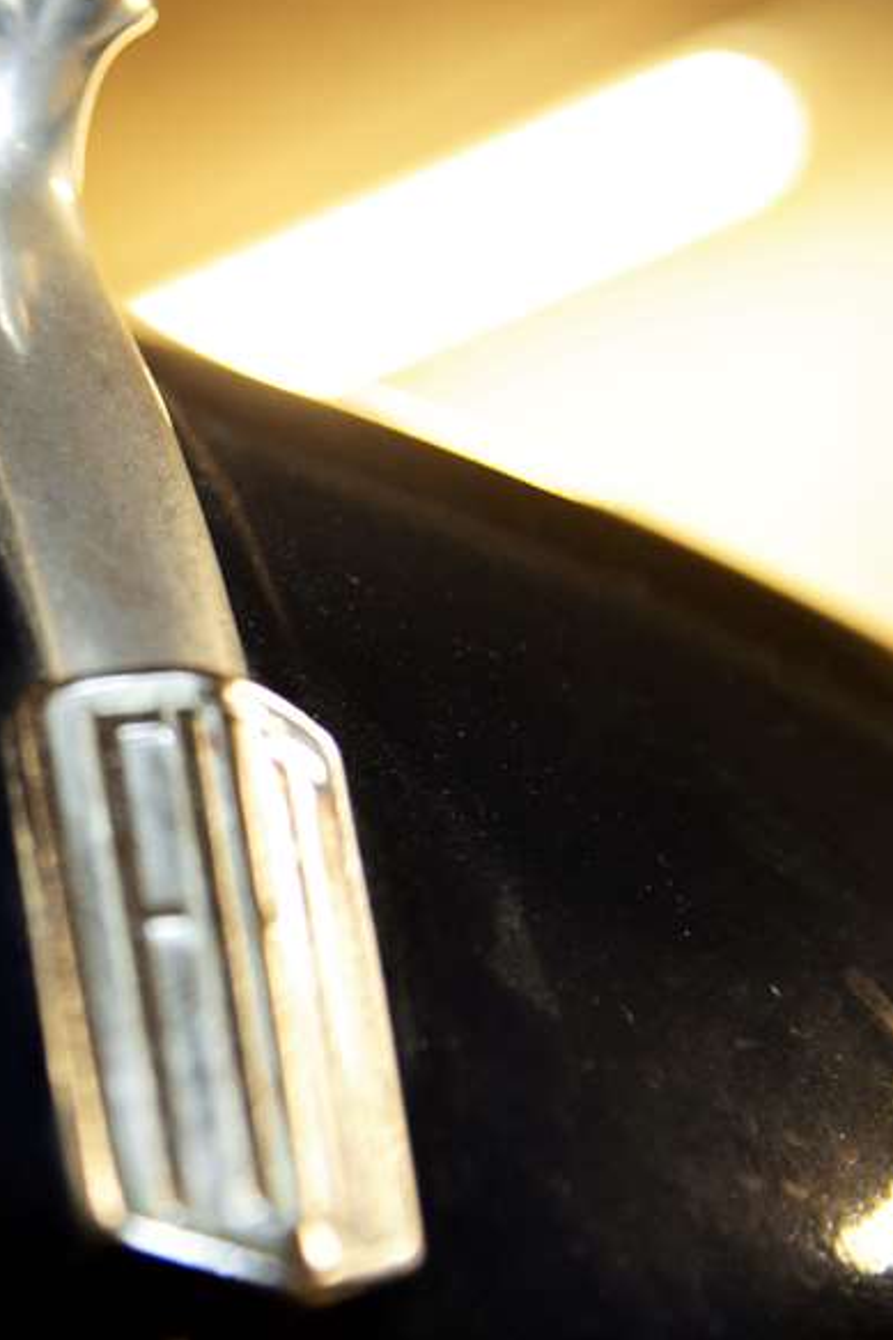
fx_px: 4281
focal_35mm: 115
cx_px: -101
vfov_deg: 17.8
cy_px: 610
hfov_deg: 11.7
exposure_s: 1/60
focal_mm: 70
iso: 800
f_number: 4
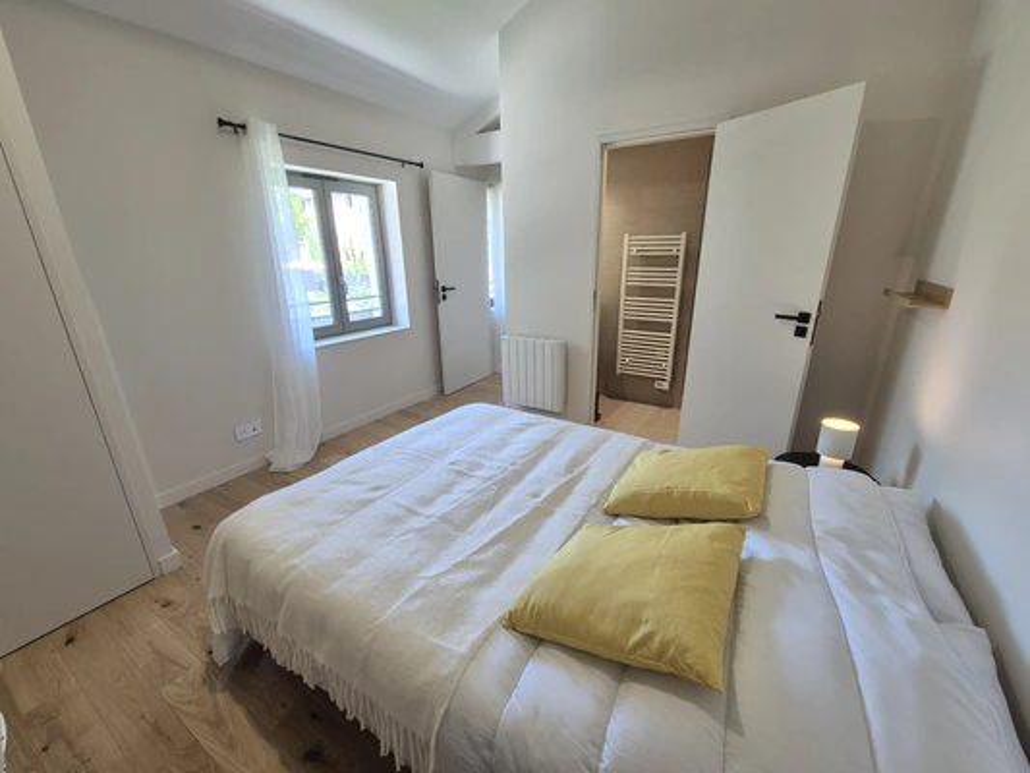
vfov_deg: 89.9
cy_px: 386
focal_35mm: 13
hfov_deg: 106.2
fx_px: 387
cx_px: 515
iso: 160
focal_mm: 2.2
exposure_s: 1/50
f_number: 2.2
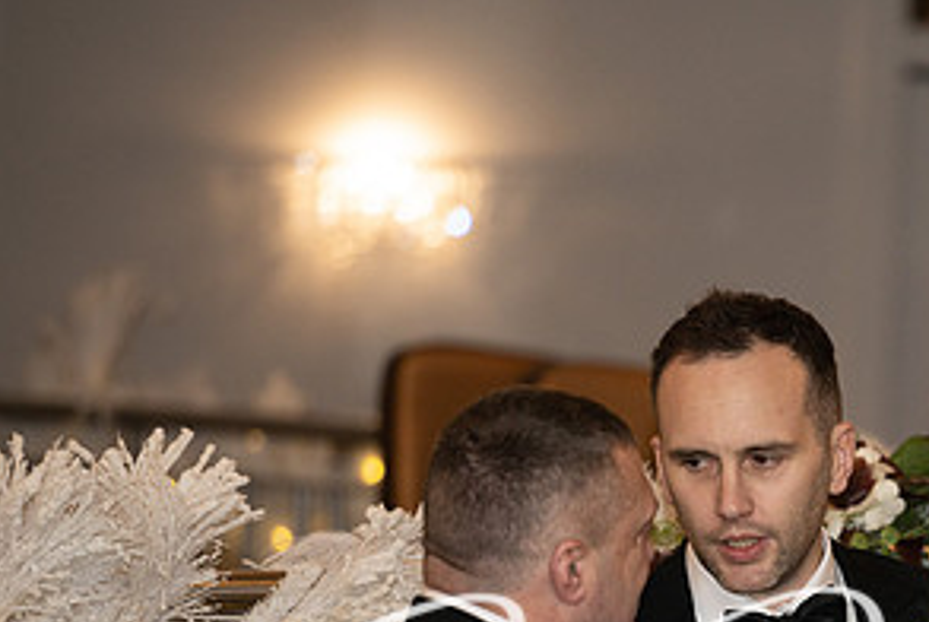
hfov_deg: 5.3
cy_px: 560
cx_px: 891
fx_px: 9971
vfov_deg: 3.6
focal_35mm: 386
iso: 200
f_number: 2.8
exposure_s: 1/160
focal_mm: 195
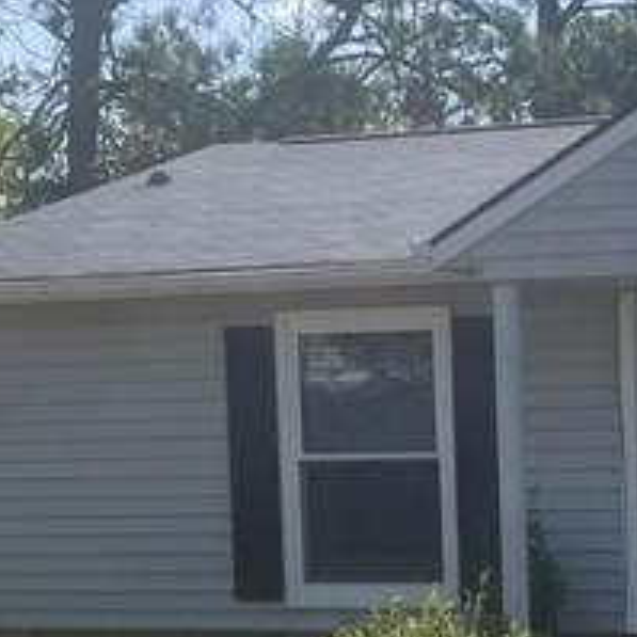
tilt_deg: -6.1
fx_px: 2311
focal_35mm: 111
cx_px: 893
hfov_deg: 14.8
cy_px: 663
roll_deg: +1.7
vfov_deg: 15.4
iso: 32
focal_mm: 4.2
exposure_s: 1/2506
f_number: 1.6
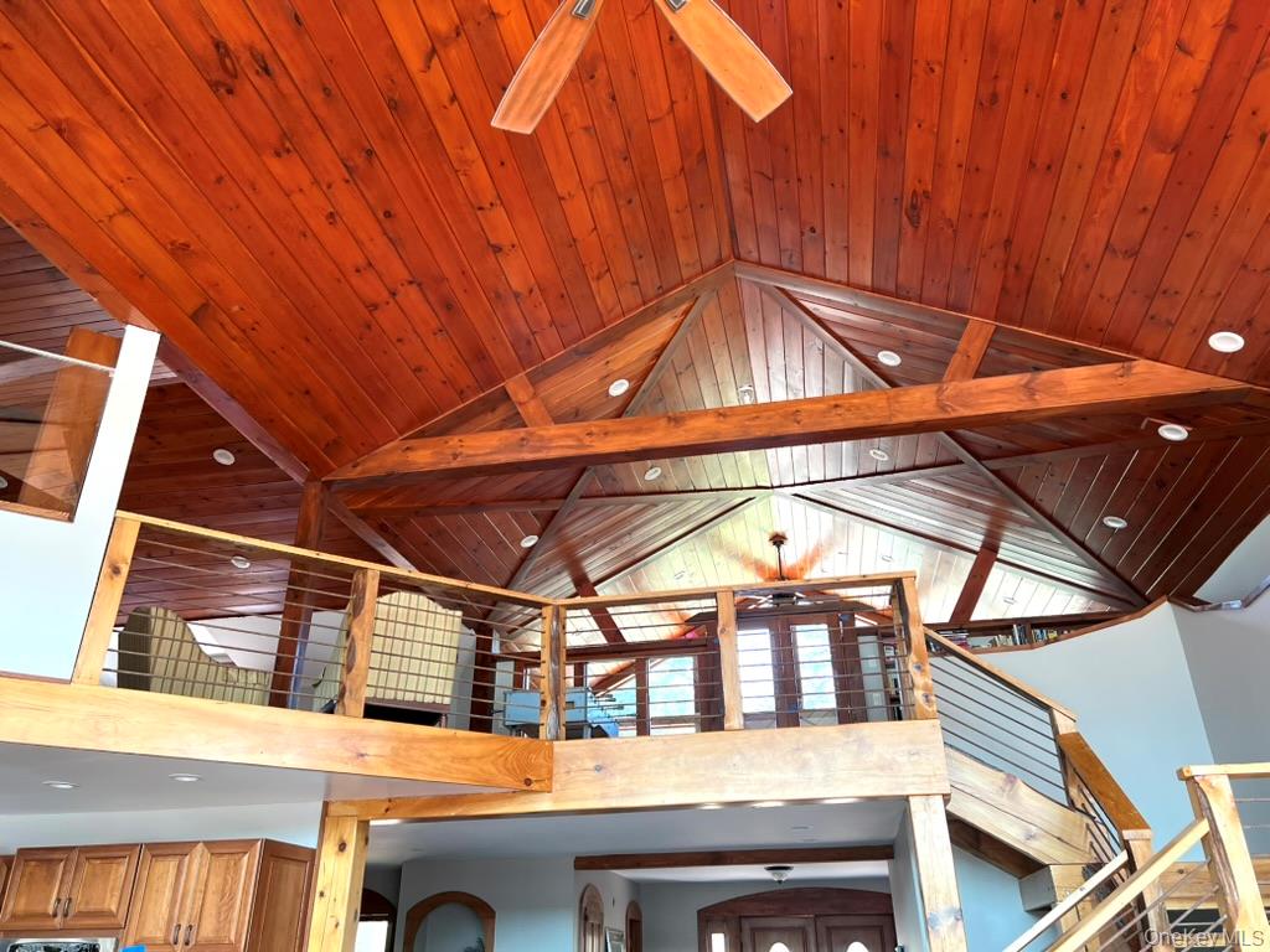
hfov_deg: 67.3
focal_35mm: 26
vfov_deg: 53.1
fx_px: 954
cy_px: 476
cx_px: 635
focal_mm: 5.7
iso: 125
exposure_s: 1/101
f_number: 1.5
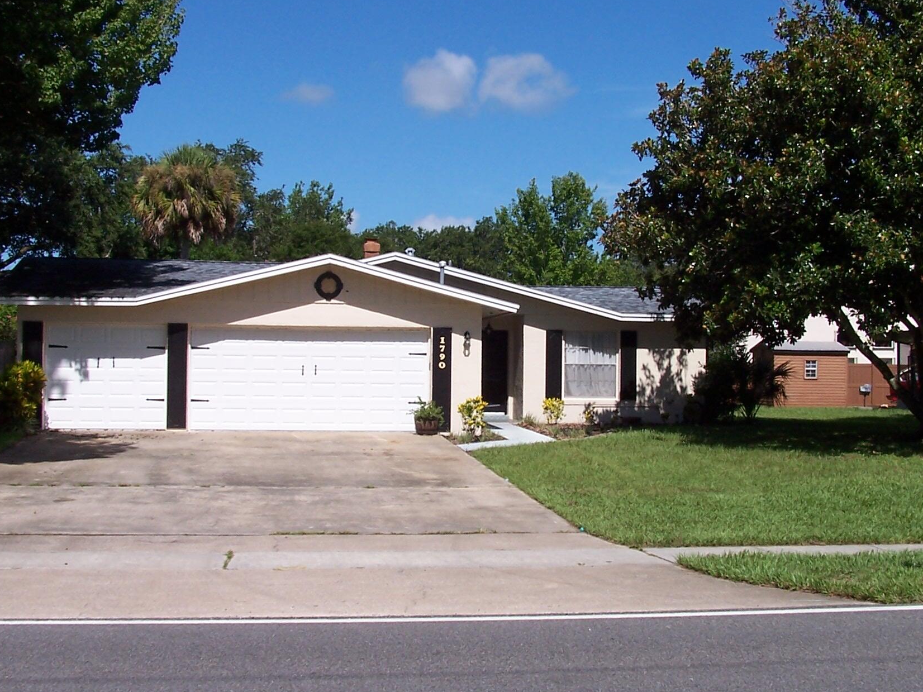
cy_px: 349
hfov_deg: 36.2
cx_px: 486
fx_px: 1413
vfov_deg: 27.5
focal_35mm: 53
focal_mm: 6.3
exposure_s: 1/500
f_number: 5.6
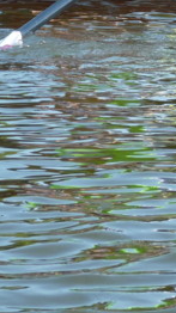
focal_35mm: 363
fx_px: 3017
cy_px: -17
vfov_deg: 5.9
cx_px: 132
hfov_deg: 3.3
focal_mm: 19.4
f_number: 3.6
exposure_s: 1/500
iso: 160
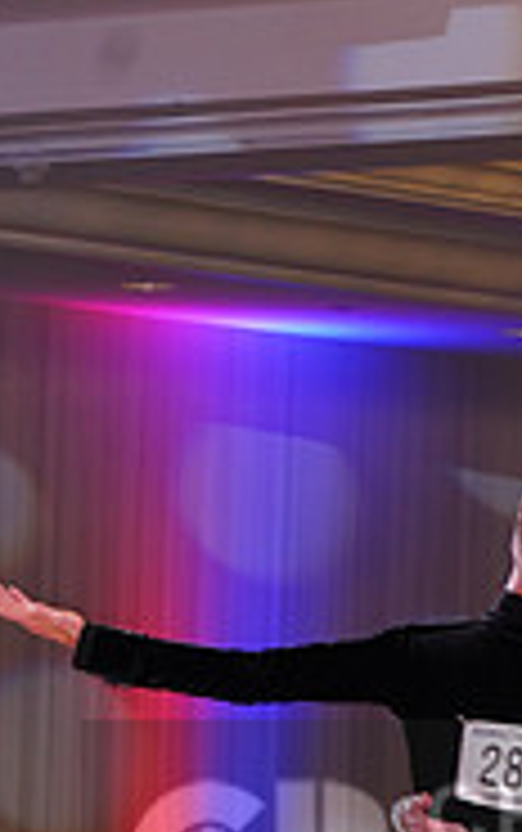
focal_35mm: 335
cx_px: 704
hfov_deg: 3.9
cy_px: 872
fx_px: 7608
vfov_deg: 6.2
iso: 1250
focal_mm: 105
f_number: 5
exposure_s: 1/125
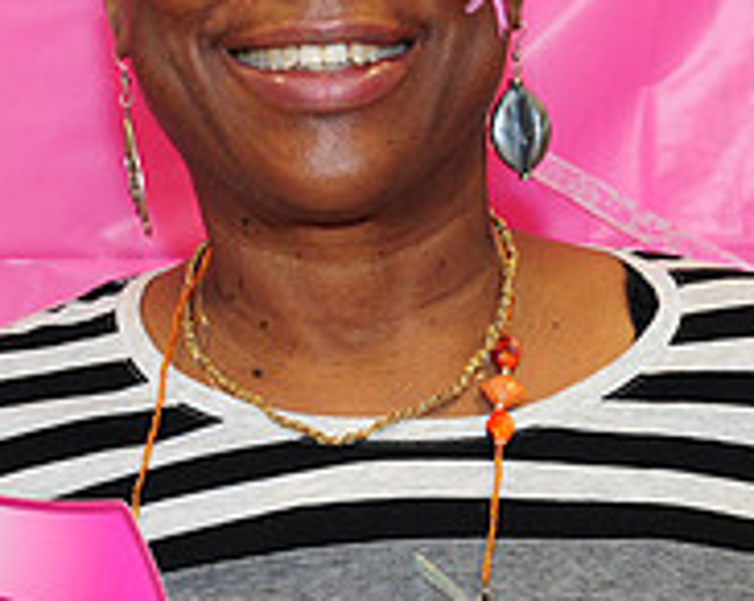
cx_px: 231
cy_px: 352
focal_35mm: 223
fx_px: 4971
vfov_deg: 6.9
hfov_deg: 8.7
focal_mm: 50
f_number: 5.6
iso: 640
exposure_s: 1/60
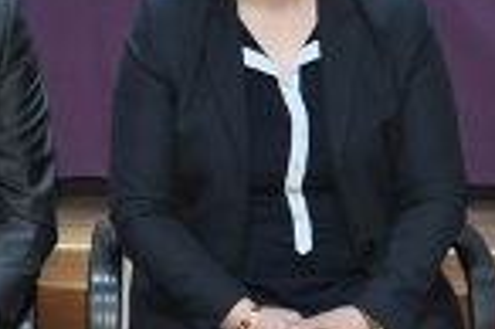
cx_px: 319
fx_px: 1621
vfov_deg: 11.5
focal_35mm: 118
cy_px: 293
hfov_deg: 17.3
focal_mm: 18
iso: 800
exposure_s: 1/60
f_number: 3.5
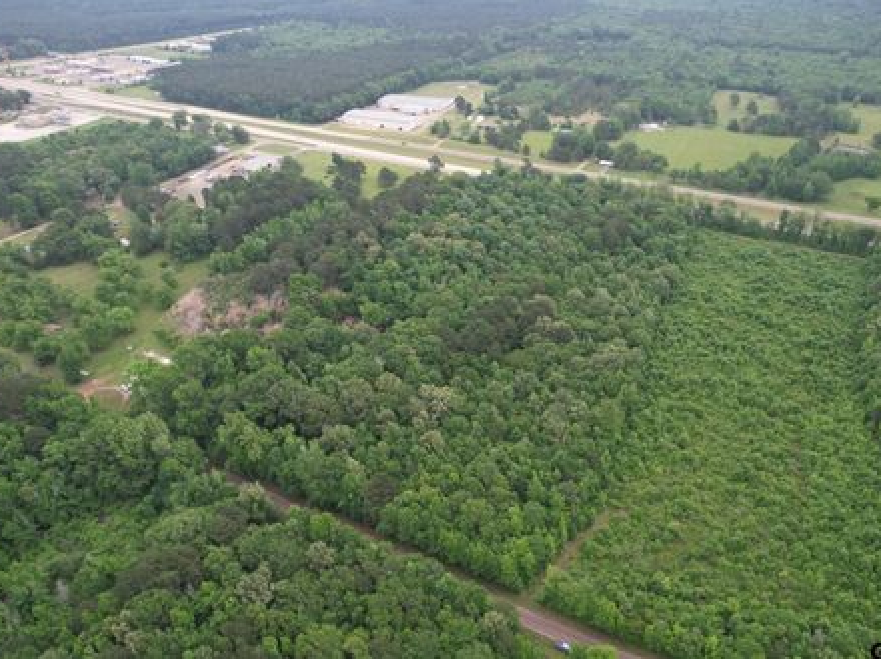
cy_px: 329
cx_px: 469
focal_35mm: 24
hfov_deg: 71.6
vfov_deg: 56.7
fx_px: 610
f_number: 2.8
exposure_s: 1/500
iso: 100
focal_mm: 8.38
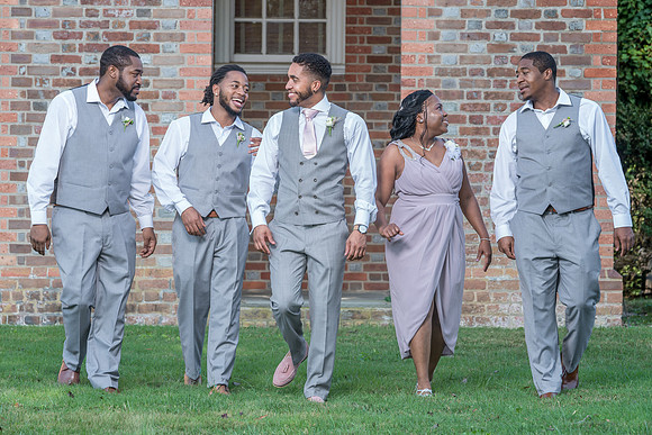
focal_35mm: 125
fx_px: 2263
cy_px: 243
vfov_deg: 11.0
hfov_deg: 16.4
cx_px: 325
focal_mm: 112
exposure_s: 1/200
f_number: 5.6
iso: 200
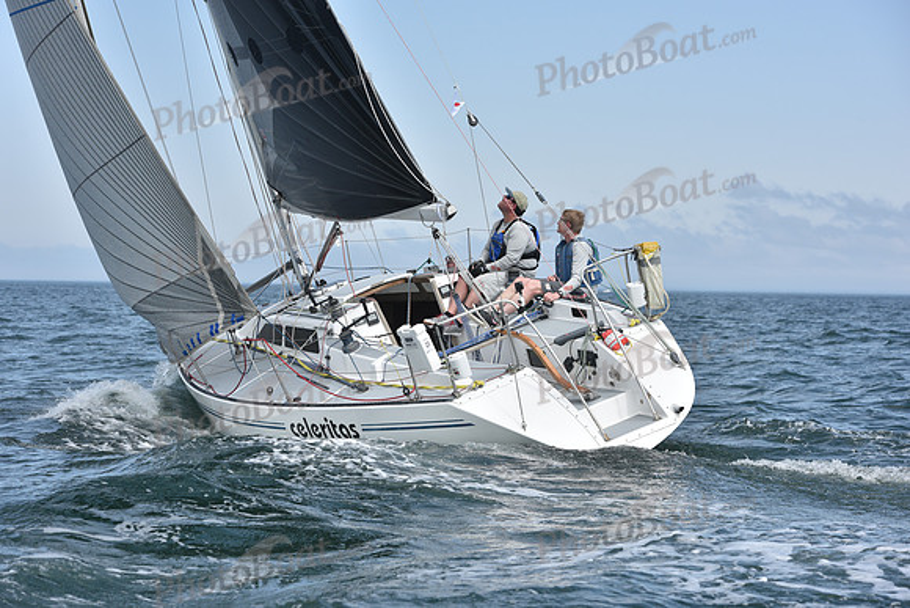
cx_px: 455
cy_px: 304
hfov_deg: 20.4
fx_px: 2528
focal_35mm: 100
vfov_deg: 13.7
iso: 200
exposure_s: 1/1250
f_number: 6.3
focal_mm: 100
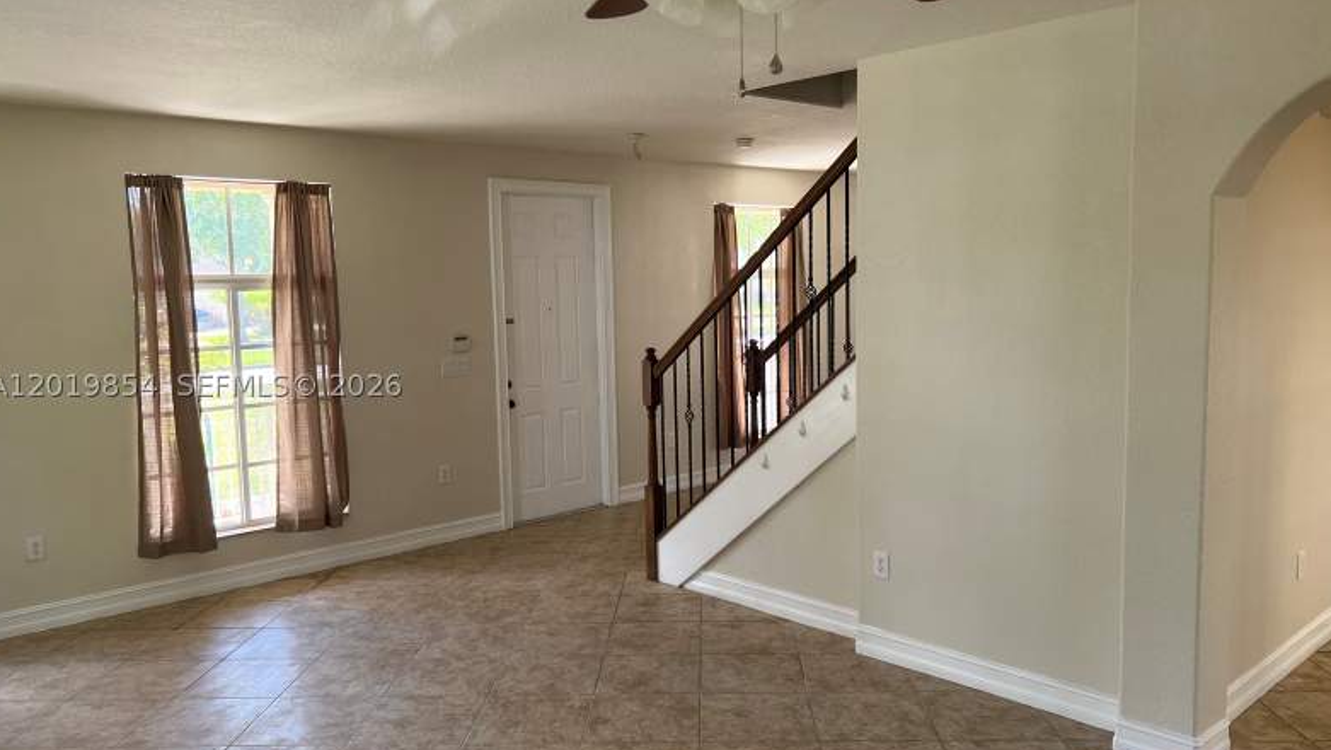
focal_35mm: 29
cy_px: 385
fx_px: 1024
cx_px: 663
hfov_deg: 66.0
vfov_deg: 40.2
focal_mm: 5.7
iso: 64
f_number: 1.5
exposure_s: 1/161
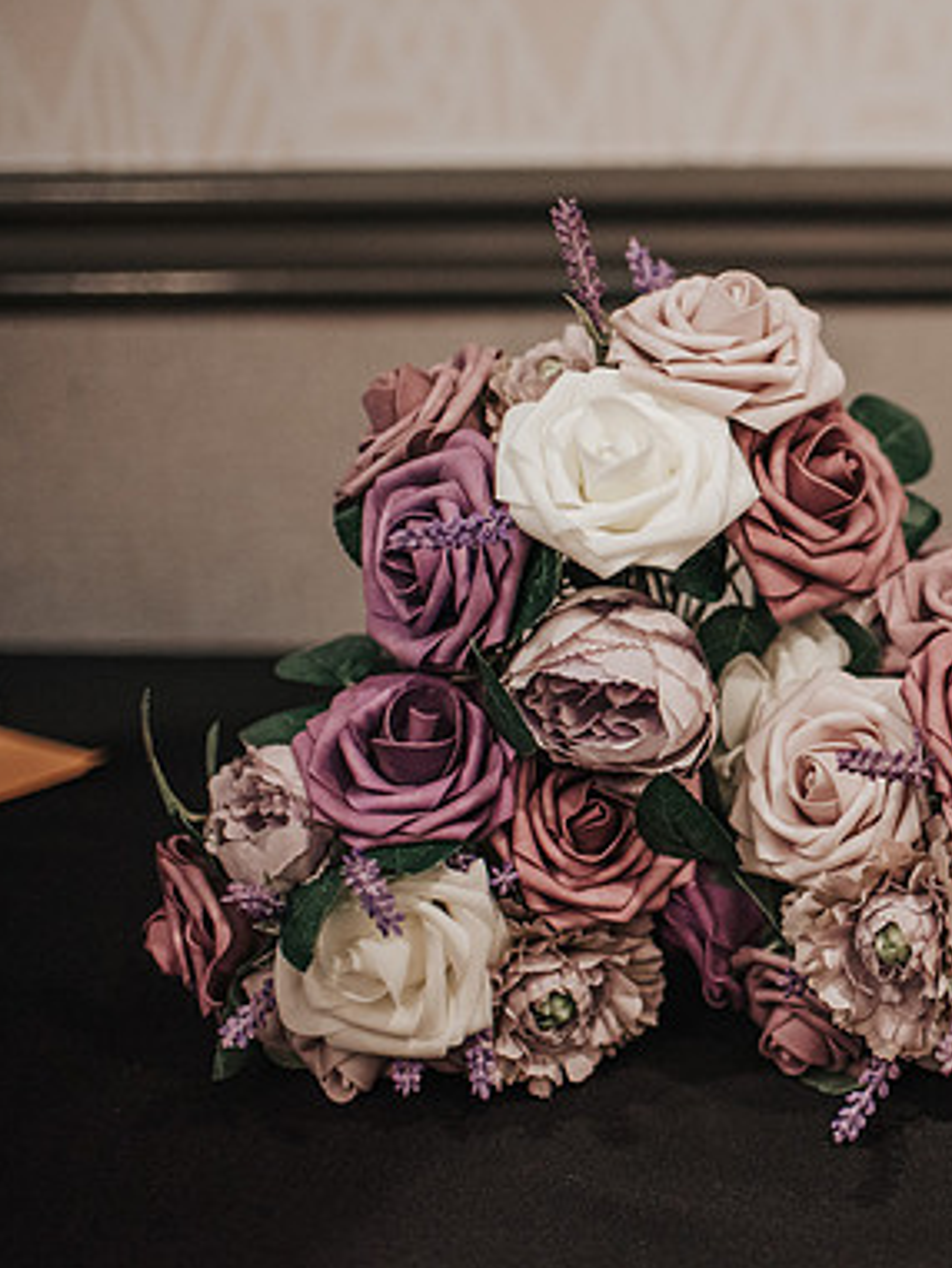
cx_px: 1018
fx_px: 2016
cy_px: 634
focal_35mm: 55
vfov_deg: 34.9
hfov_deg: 24.9
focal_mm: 35
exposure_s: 1/640
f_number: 2.2
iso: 1000
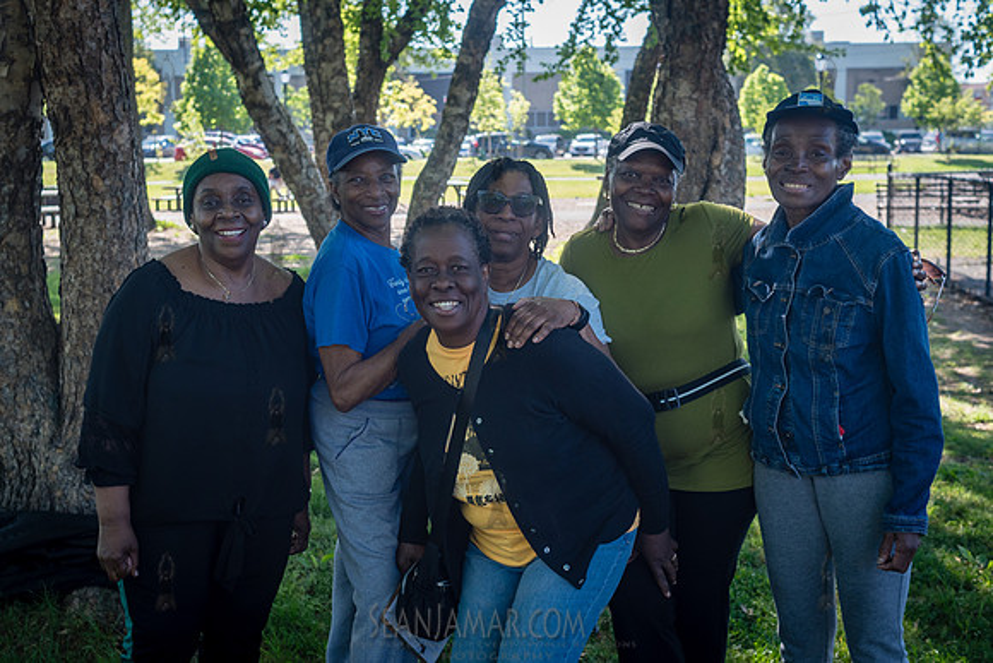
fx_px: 1222
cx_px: 469
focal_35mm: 44
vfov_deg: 30.3
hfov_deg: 44.2
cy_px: 321
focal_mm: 35
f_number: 4.5
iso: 200
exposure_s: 1/320
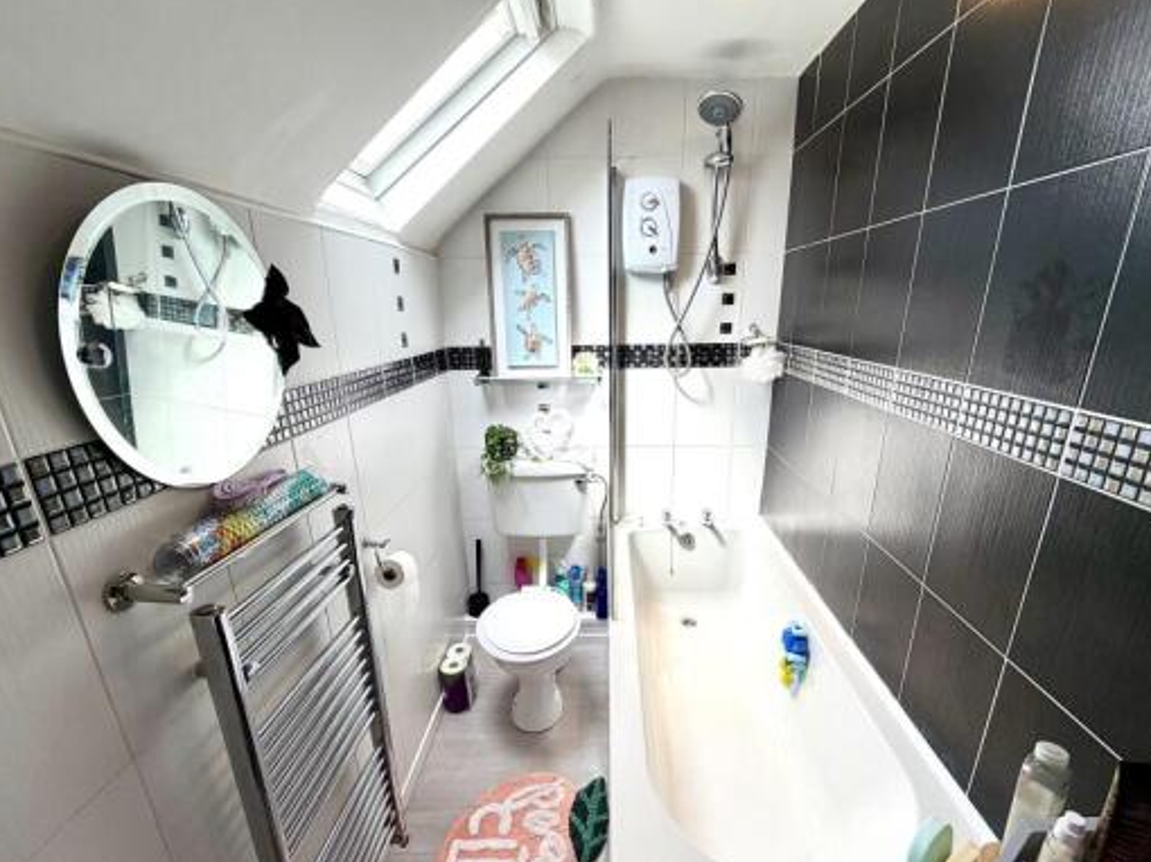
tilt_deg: -19.2
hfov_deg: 94.5
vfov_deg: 77.8
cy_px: 482
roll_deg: +0.0
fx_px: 532
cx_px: 597
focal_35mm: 16
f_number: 2.2
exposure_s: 1/121
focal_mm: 2.22
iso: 50
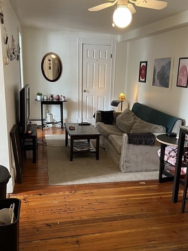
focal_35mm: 37
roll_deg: -1.8
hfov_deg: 38.5
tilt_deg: -15.1
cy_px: 142
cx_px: 111
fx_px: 268
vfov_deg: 50.0
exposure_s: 1/60
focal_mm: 5.7
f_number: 1.5
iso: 500
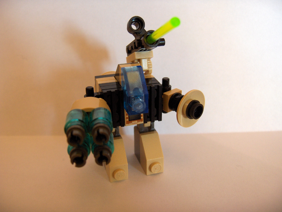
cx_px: 141
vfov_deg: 36.8
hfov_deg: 47.9
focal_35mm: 39
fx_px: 318
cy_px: 106
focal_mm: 8
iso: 200
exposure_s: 1/71.7
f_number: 2.8
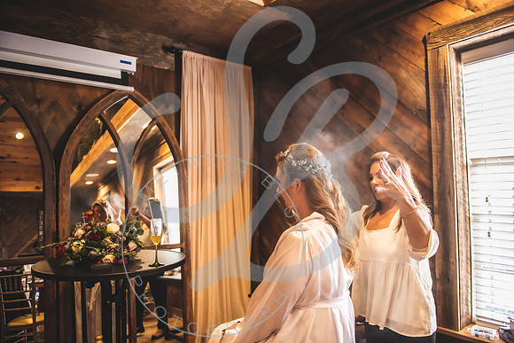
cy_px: 172
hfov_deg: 73.7
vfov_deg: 53.2
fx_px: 343
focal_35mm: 24
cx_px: 257
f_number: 2.8
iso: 1250
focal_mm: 24
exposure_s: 1/125
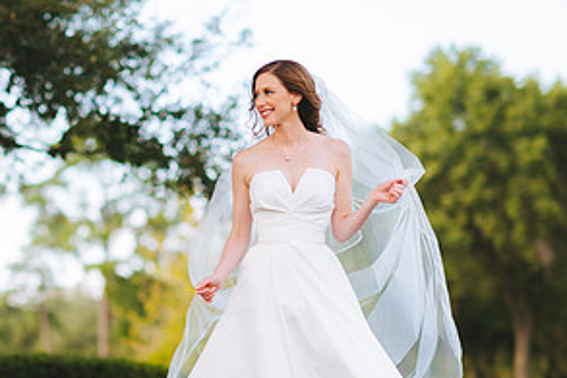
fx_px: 2644
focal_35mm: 168
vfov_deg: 8.2
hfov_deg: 12.2
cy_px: 269
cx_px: 83
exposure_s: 1/640
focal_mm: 85
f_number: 2
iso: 100
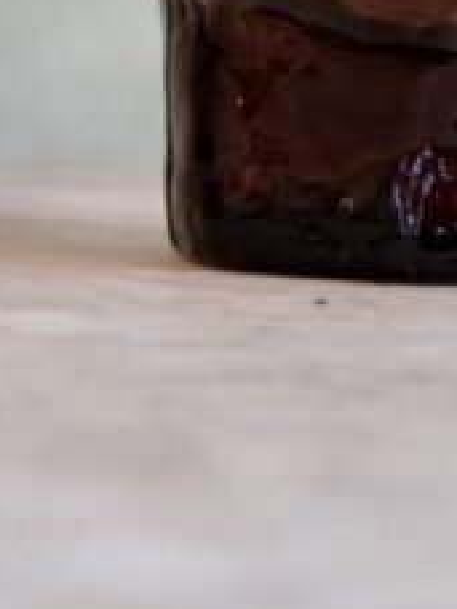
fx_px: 6425
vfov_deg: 5.4
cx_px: 406
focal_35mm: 365
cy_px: -422
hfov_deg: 4.1
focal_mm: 52
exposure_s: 1/125
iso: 3200
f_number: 4
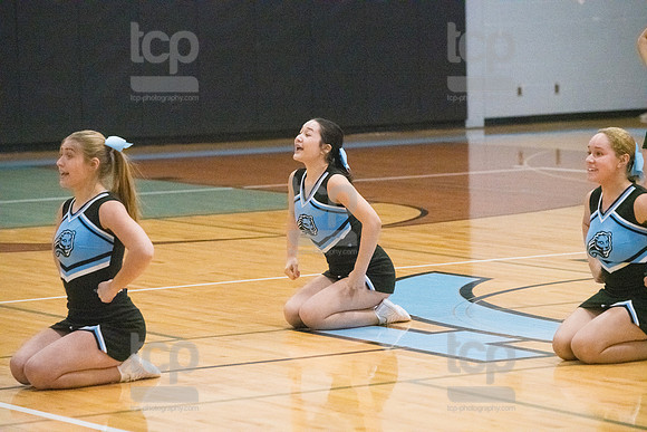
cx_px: 324
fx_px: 3325
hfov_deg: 11.1
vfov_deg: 7.4
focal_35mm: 185
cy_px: 216
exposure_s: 1/1250
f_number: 5
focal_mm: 185
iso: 10000
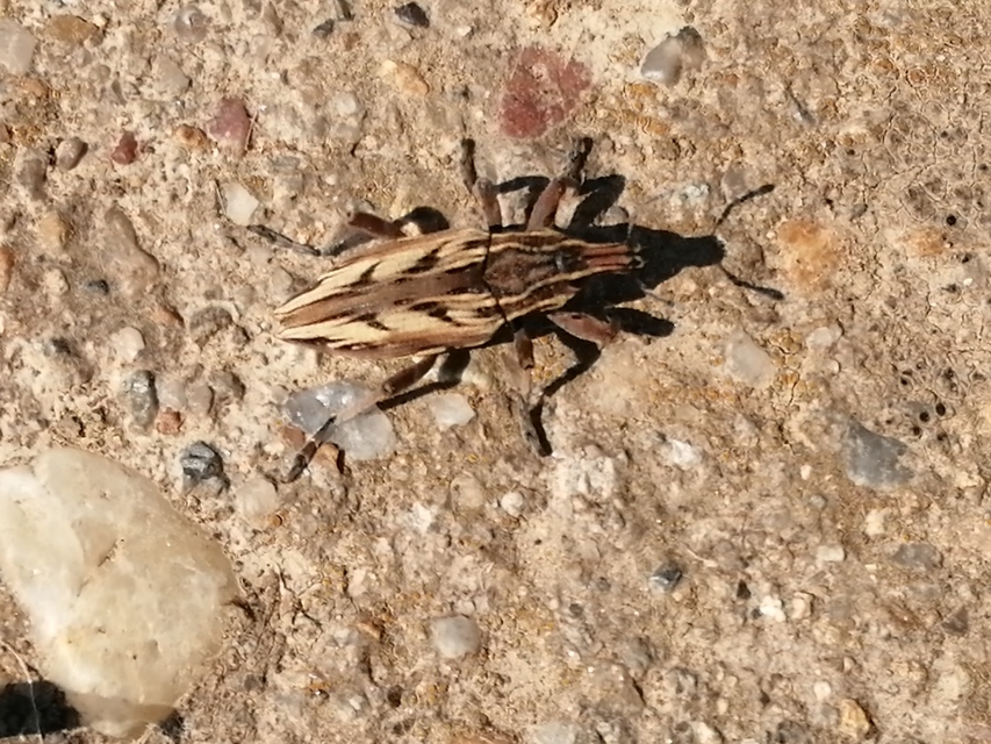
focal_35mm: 104
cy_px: 372
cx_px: 496
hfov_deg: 18.9
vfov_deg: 14.2
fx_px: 2978
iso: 50
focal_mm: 3.46
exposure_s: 1/2160
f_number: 1.8
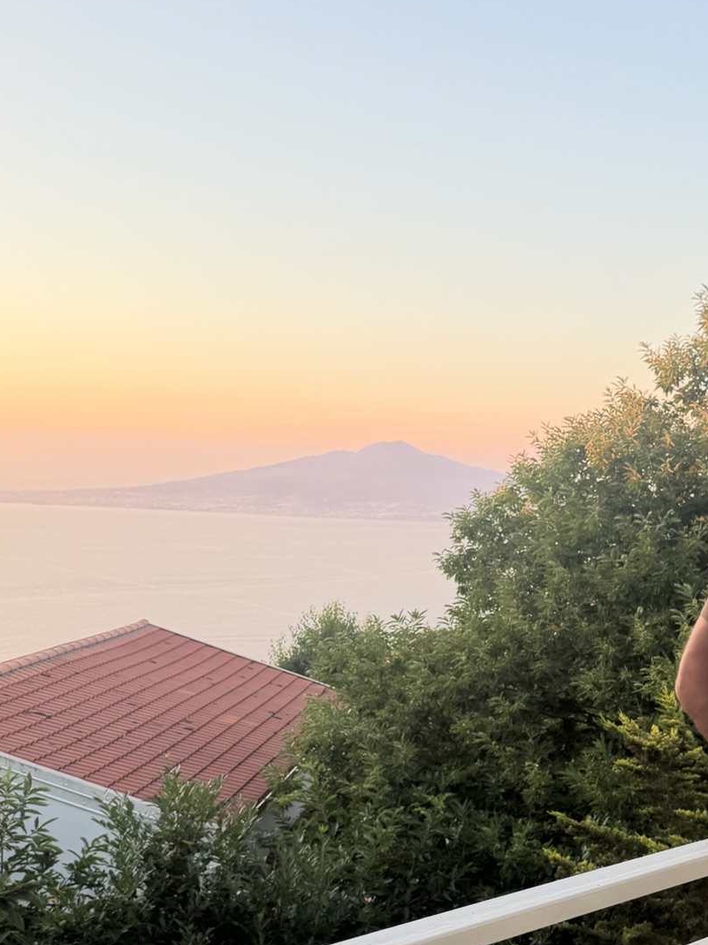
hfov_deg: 30.7
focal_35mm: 46
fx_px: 1255
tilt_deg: -8.0
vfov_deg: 40.6
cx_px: 576
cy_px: 652
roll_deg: -1.9
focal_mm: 6.76
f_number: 1.78
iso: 64
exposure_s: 1/268
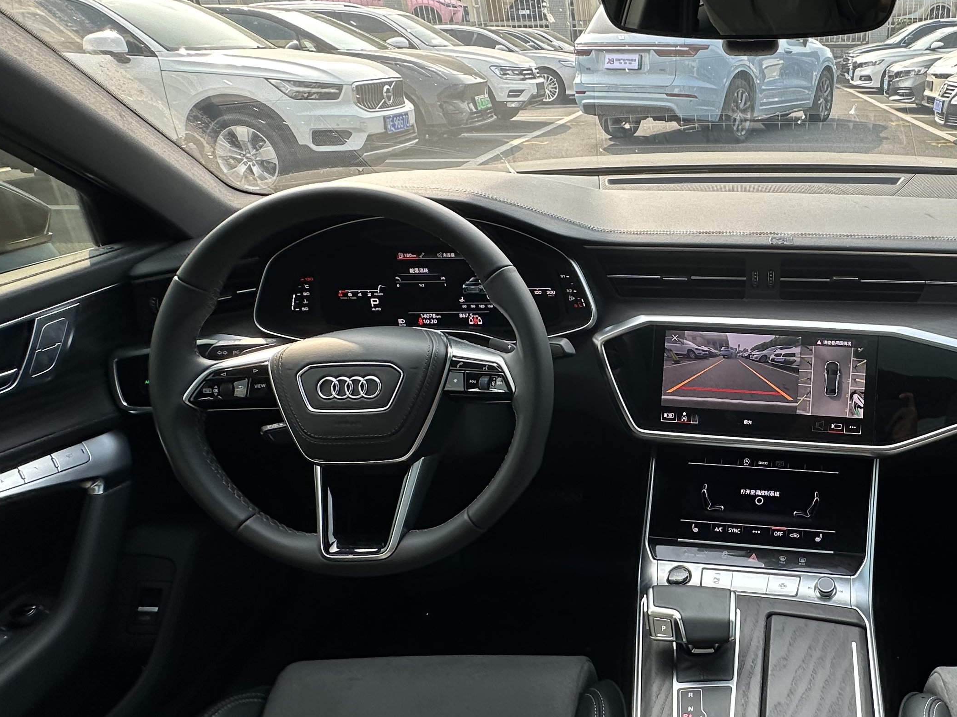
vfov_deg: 51.2
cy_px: 412
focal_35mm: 27
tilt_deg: -26.3
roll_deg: +0.1
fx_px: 746
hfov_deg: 60.6
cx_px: 752
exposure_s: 1/197
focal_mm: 2.22
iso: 40
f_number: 2.2
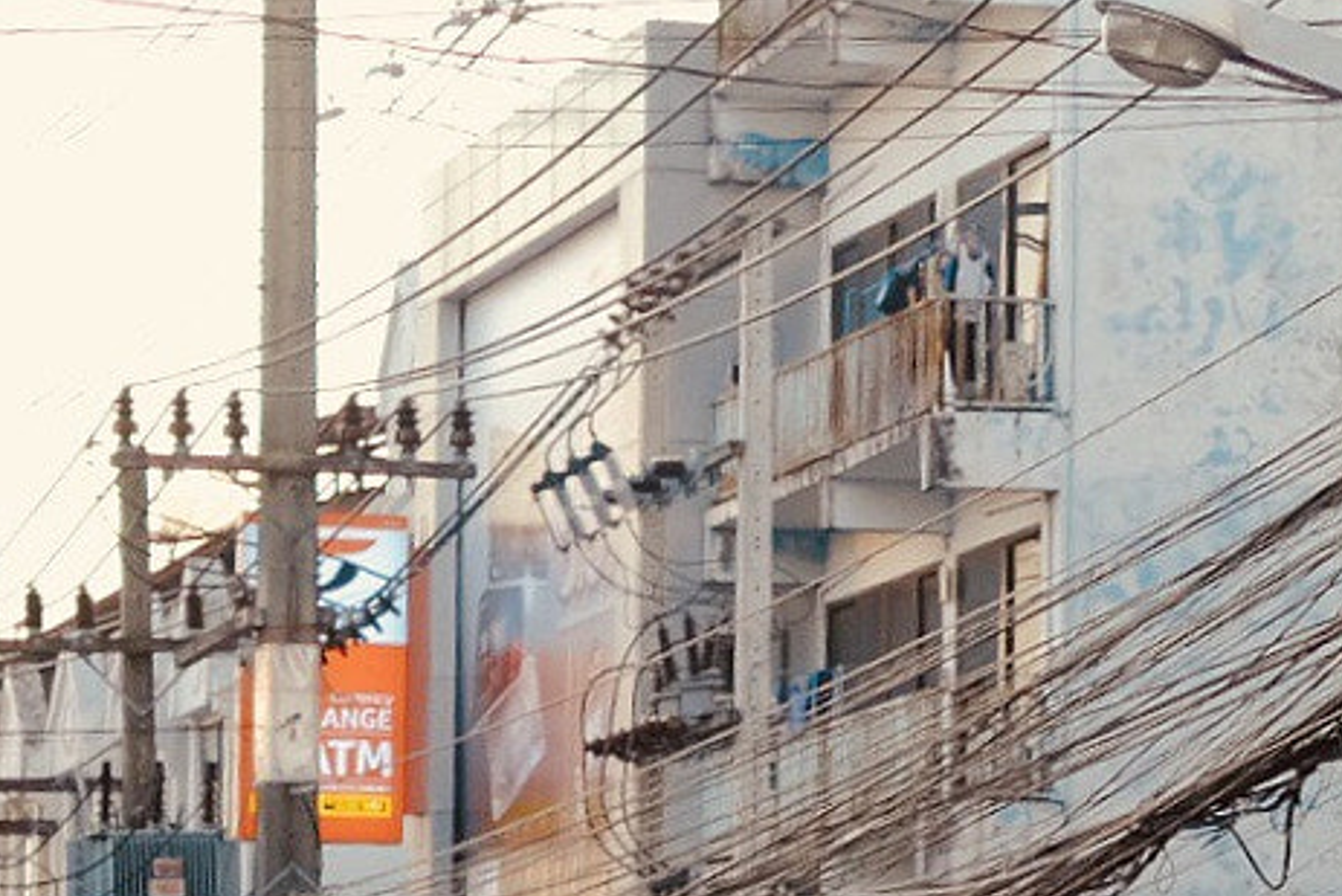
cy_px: 728
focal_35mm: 183
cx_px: 1942
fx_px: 6824
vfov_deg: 7.5
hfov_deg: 10.9
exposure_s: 1/1400
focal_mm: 35
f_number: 1.4
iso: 400
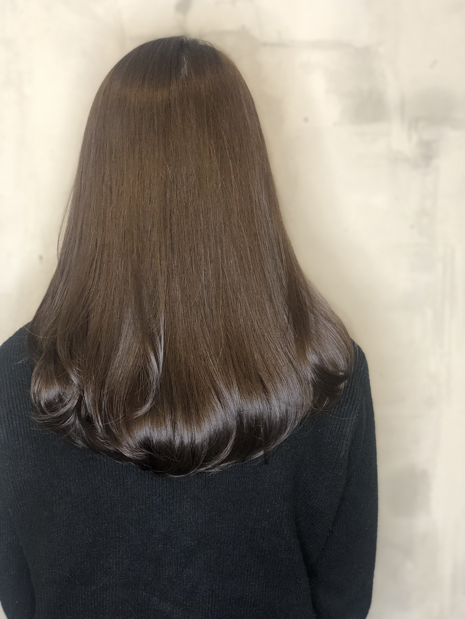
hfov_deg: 28.0
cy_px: 310
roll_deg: +0.3
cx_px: 232
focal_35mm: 52
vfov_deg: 36.8
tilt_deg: -7.5
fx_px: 931
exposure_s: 1/25
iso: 160
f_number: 2.4
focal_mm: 6
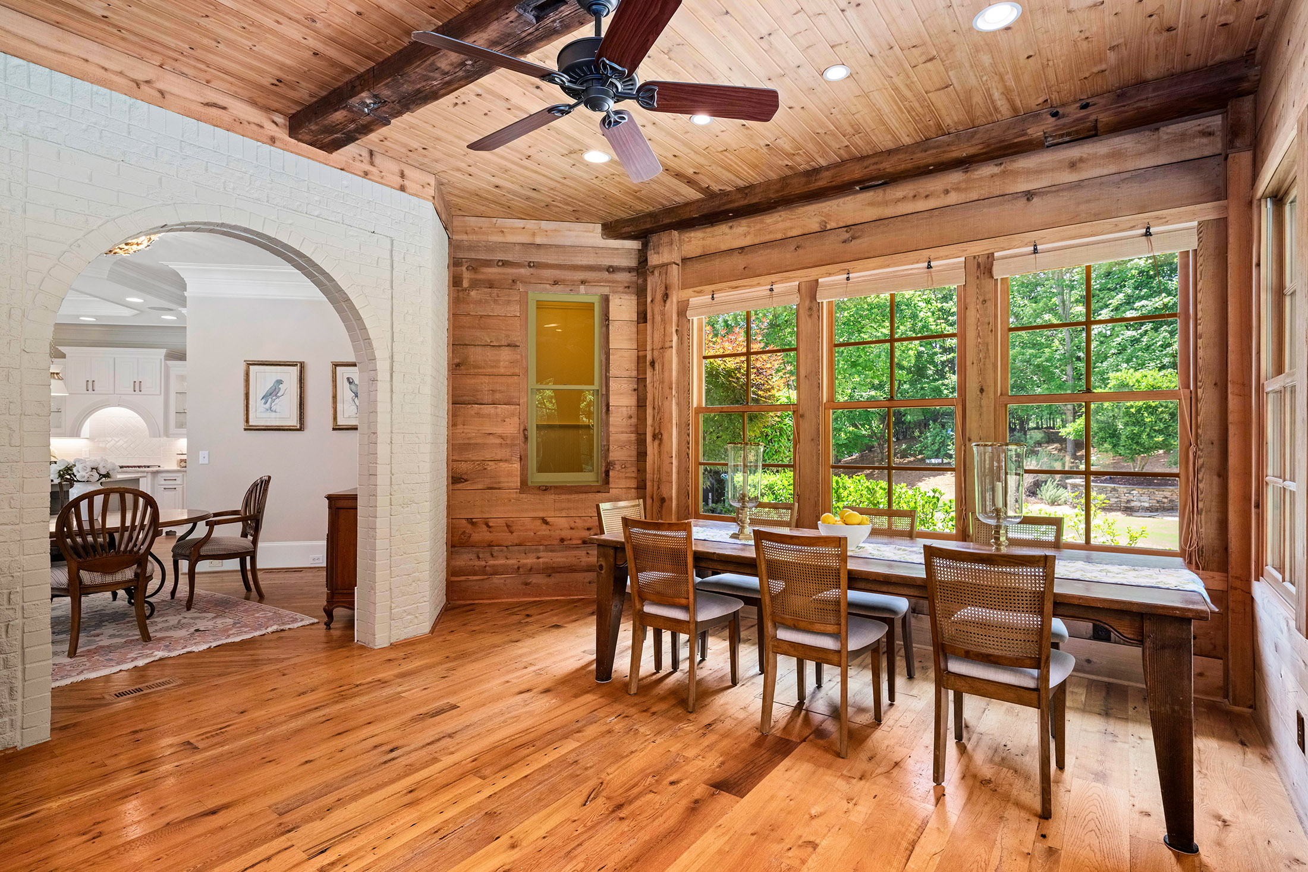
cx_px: 654
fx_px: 654
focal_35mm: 18
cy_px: 436
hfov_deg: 90.0
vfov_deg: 67.4
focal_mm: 18
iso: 400
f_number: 8
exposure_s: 1/6
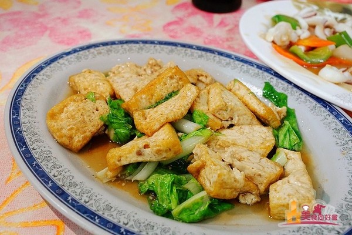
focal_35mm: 42
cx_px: 176
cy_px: 118
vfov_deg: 31.9
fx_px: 411
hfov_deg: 46.4
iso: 3200
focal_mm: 28
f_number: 6.7
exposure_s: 1/20
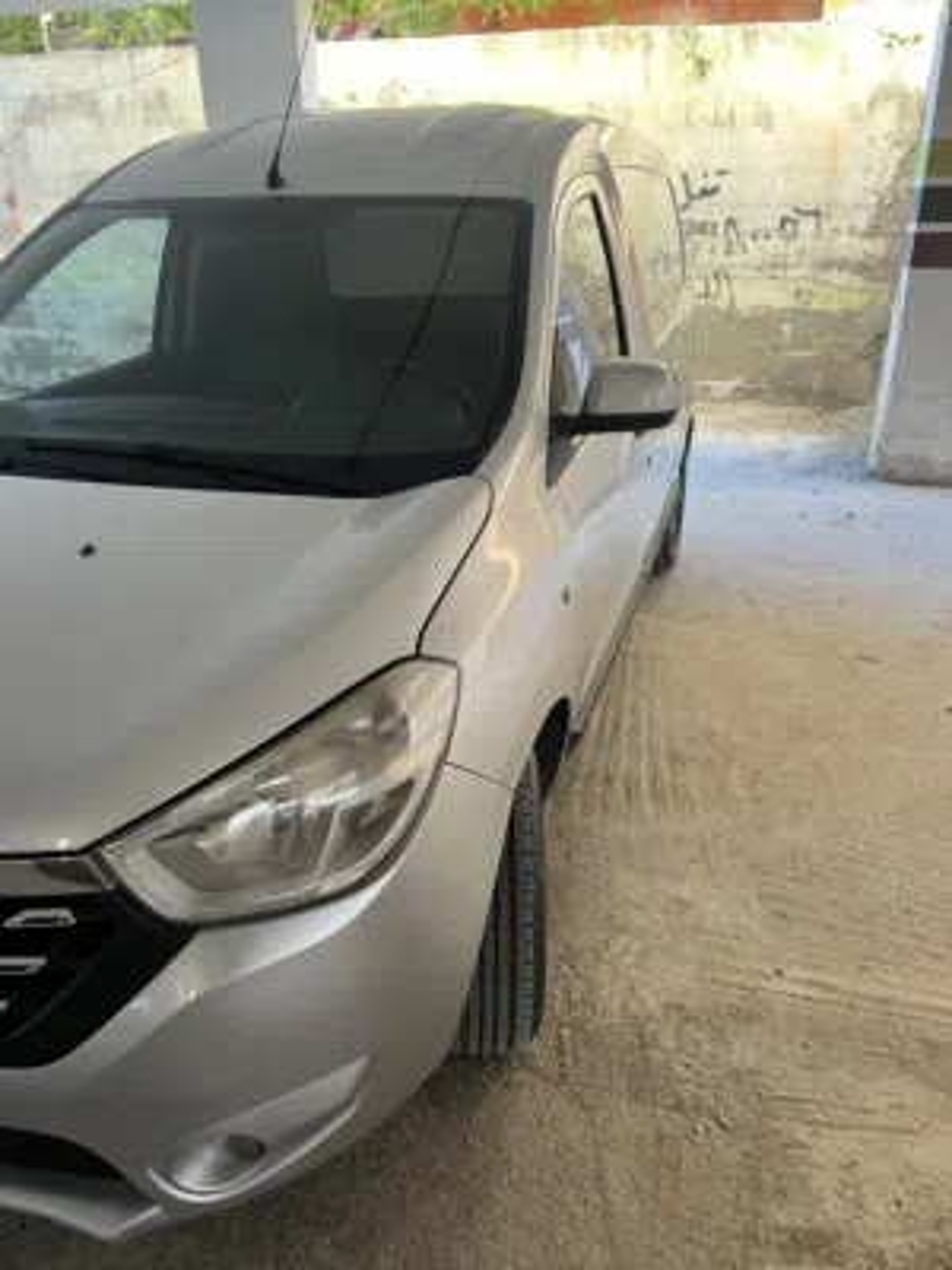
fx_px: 953
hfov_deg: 53.1
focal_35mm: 26
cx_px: 476
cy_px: 635
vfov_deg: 67.3
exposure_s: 1/96
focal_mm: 5.7
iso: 125
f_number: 1.5
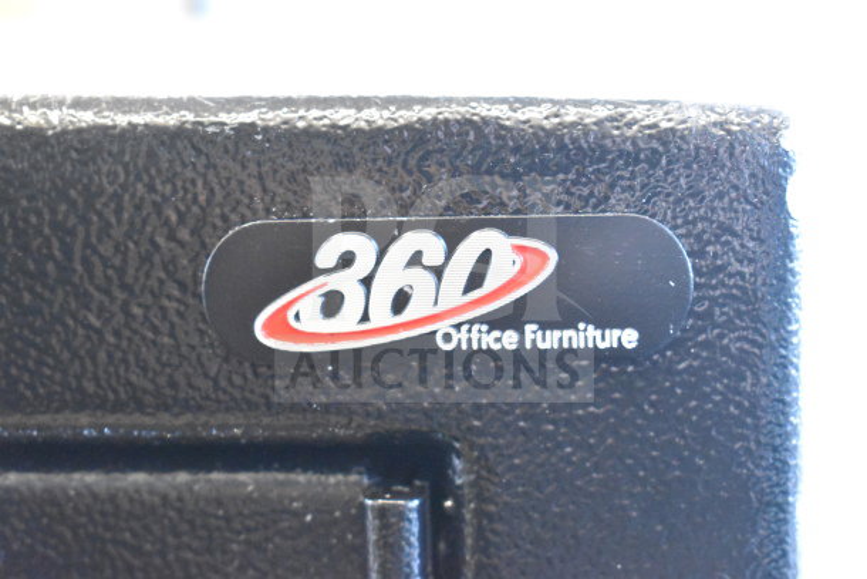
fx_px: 1734
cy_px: 290
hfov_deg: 28.1
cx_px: 434
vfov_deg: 18.9
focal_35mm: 72
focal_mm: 48
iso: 11400
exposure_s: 1/80
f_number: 5.3
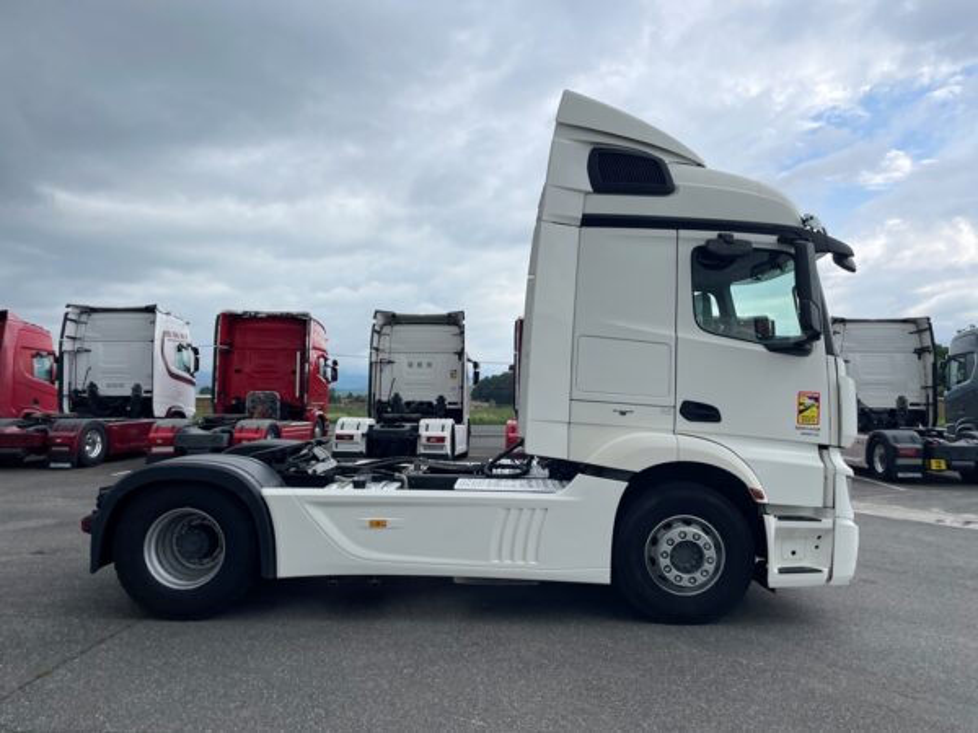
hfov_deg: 67.3
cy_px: 366
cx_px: 489
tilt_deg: +8.6
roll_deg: -1.1
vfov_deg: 53.1
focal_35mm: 26
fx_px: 735
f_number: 1.6
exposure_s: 1/3509
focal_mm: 4.2
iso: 32
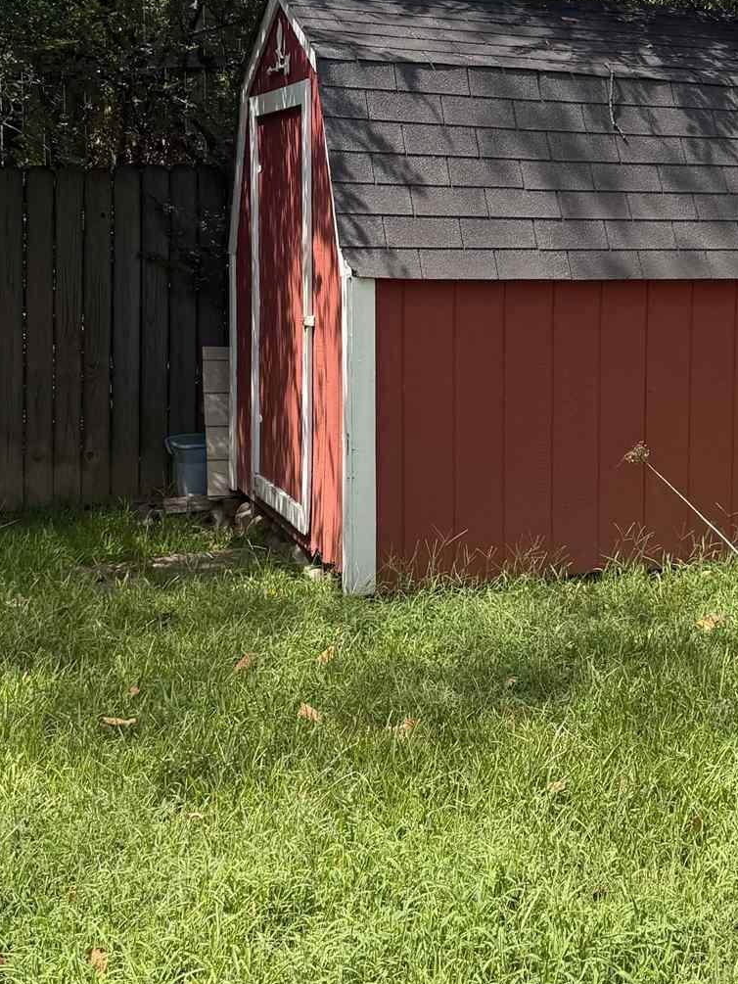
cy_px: 353
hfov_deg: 26.0
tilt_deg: -4.2
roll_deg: -2.1
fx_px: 1563
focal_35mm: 55
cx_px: 609
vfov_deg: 34.7
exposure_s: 1/1585
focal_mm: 6.76
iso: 80
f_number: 1.78
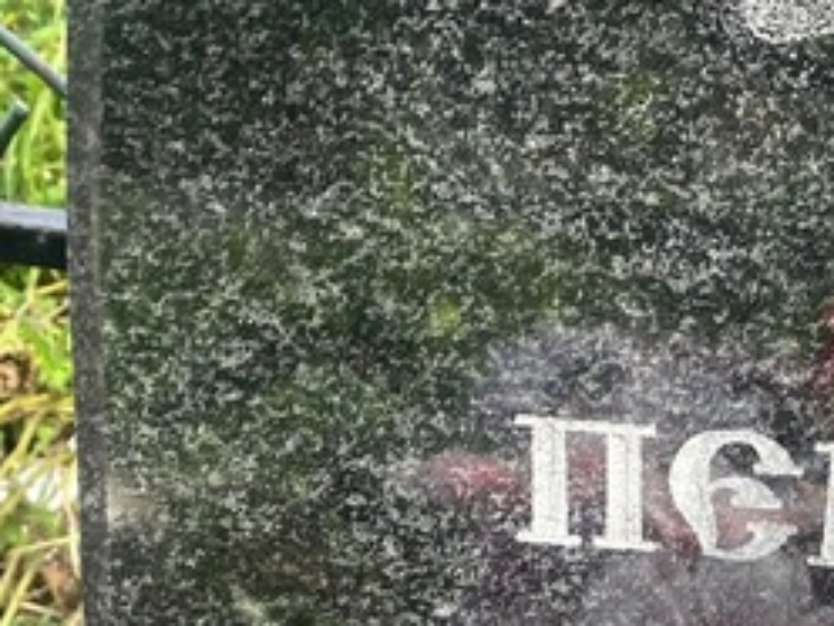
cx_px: 995
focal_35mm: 84
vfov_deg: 16.2
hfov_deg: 21.6
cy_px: 915
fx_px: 2024
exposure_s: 1/185
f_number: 1.8
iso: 32
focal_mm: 4.25
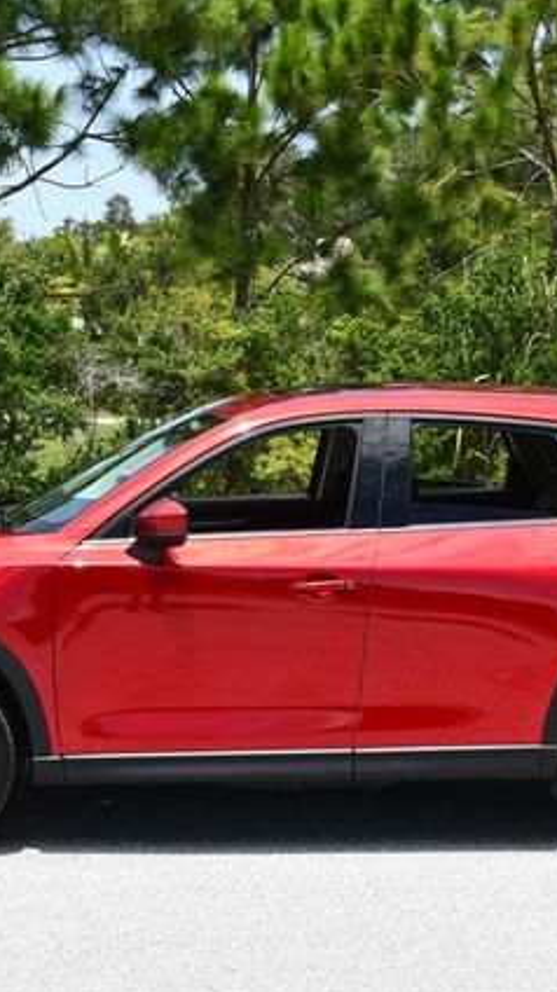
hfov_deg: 15.9
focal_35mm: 76
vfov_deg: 27.9
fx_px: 1999
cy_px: 496
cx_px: 288
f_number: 8
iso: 125
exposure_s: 1/250
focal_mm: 24
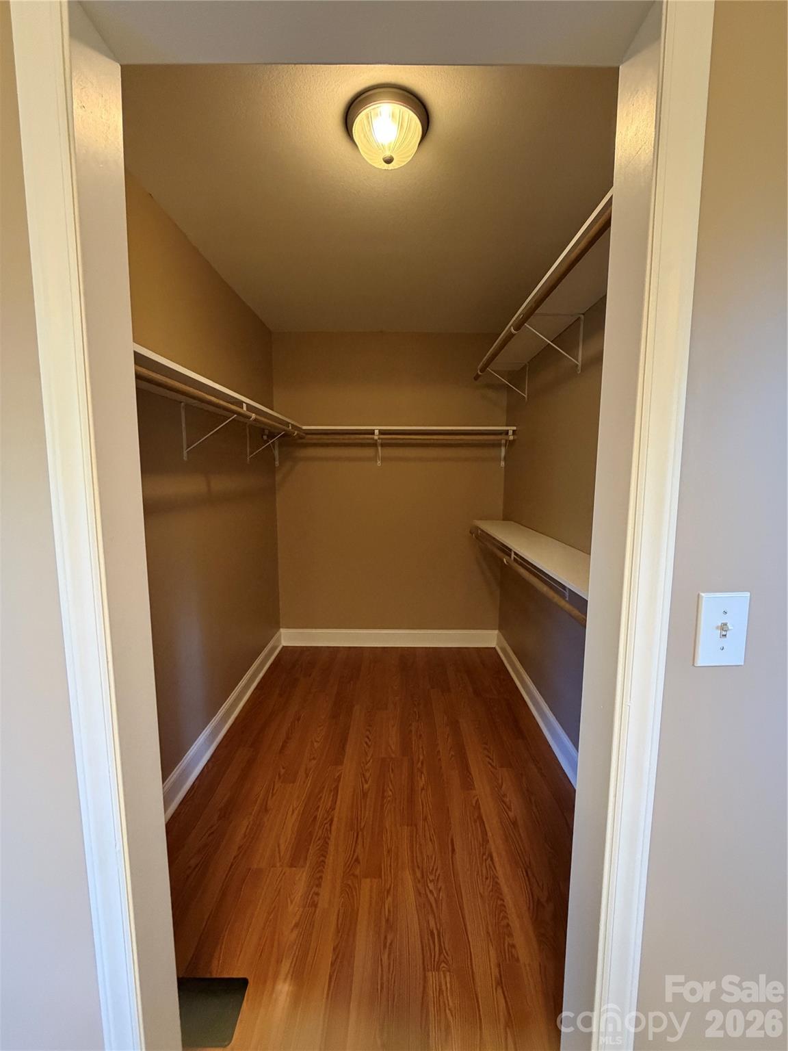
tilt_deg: -6.9
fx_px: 425
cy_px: 526
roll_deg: -0.9
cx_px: 394
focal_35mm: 14
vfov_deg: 102.1
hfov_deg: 85.7
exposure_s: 1/60
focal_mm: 2.22
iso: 500
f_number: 2.2
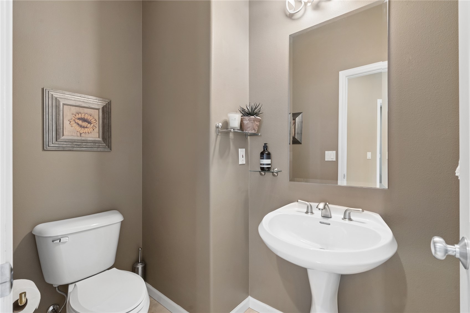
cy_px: 156
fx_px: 209
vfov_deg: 73.7
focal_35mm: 16
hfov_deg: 96.7
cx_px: 235
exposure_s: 1/2
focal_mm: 16
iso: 400
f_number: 9
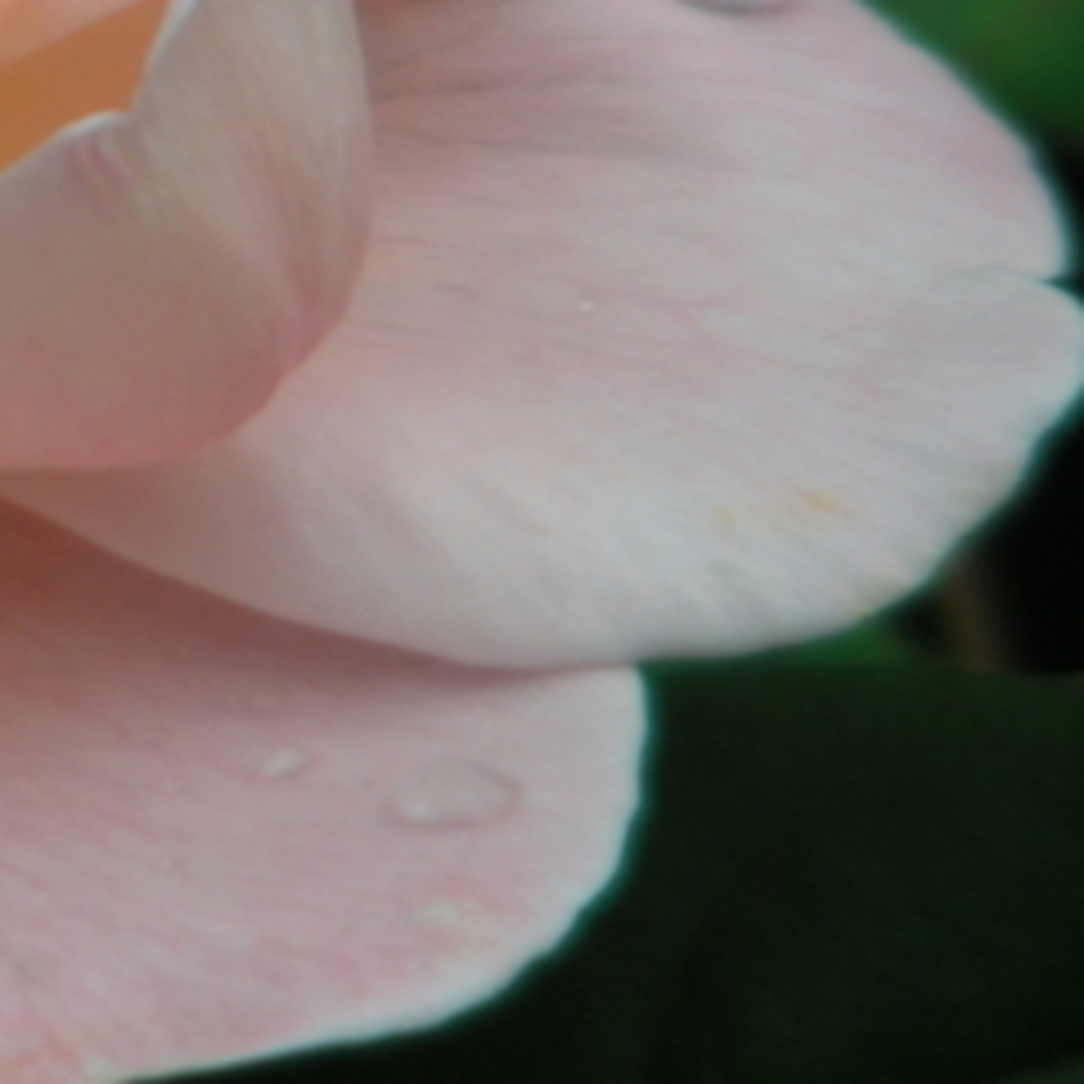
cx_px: -580
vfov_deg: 1.6
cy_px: 58
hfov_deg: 1.6
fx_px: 39503
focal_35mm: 1115
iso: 50
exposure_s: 1/194
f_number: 3.5
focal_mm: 63.3
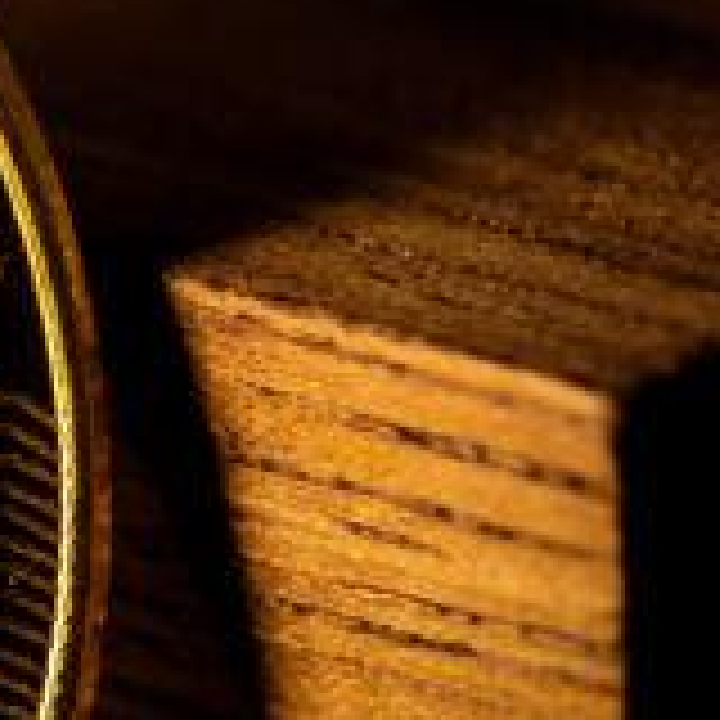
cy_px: -4
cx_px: -1503
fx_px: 7695
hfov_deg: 5.1
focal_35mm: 327
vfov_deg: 5.3
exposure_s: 1/100
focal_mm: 60
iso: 400
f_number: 8
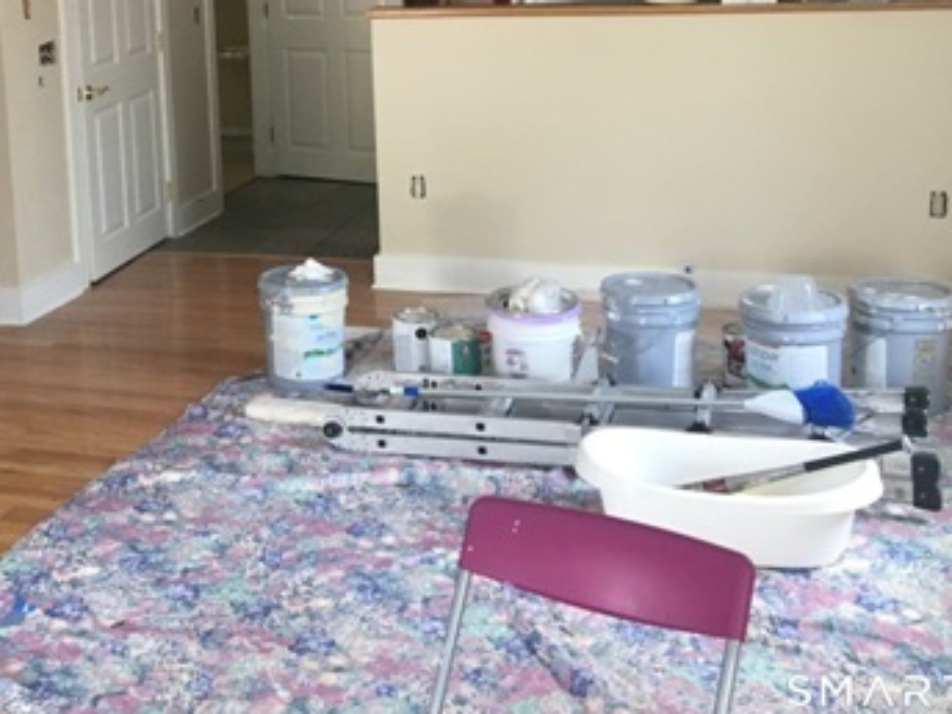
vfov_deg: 26.3
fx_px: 1485
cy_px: 100
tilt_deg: -8.3
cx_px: 208
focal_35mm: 54
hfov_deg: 34.6
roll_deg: +1.6
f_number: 2.2
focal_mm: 4.15
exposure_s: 1/30
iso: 80
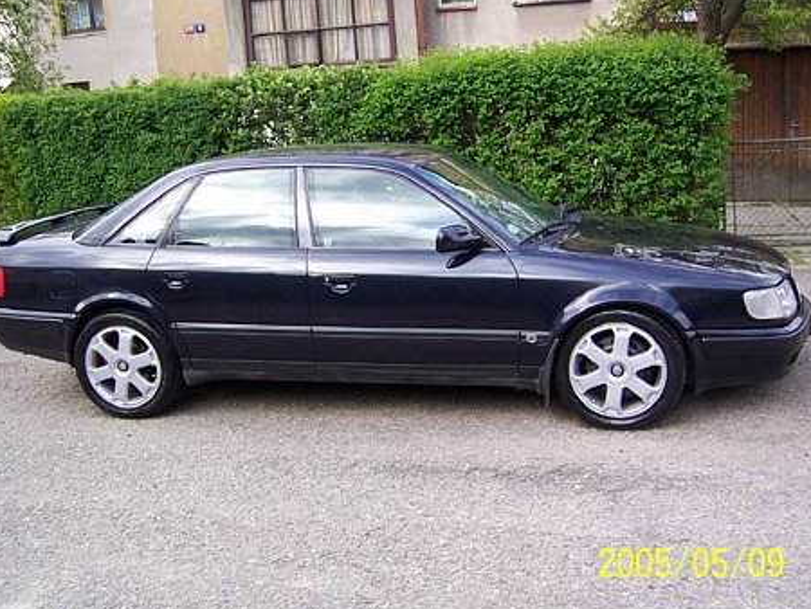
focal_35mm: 40
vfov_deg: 36.0
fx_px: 938
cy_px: 309
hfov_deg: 46.8
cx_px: 384
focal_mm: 6
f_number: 3
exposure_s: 1/250
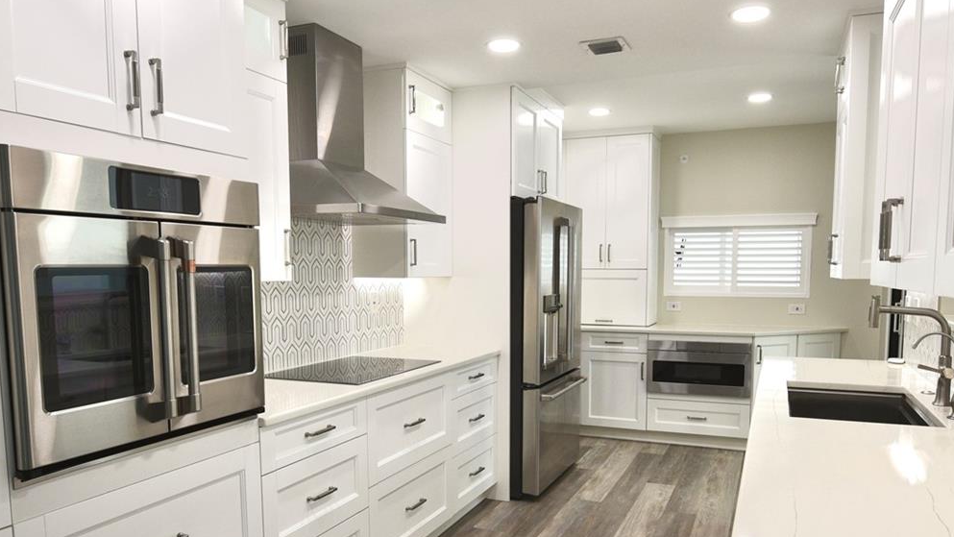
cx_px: 502
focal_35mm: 27
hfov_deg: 69.8
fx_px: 683
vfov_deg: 42.6
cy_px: 338
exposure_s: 1/125
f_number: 5.6
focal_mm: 16
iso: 400
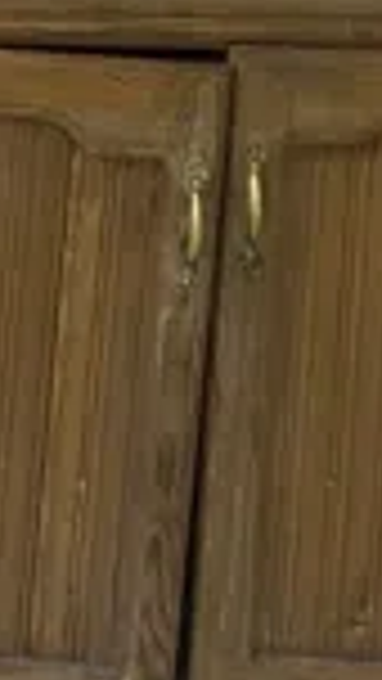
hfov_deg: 9.0
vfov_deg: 16.4
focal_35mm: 120
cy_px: -306
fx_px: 2160
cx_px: -580
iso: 640
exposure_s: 1/25
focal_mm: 4.25
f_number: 1.8
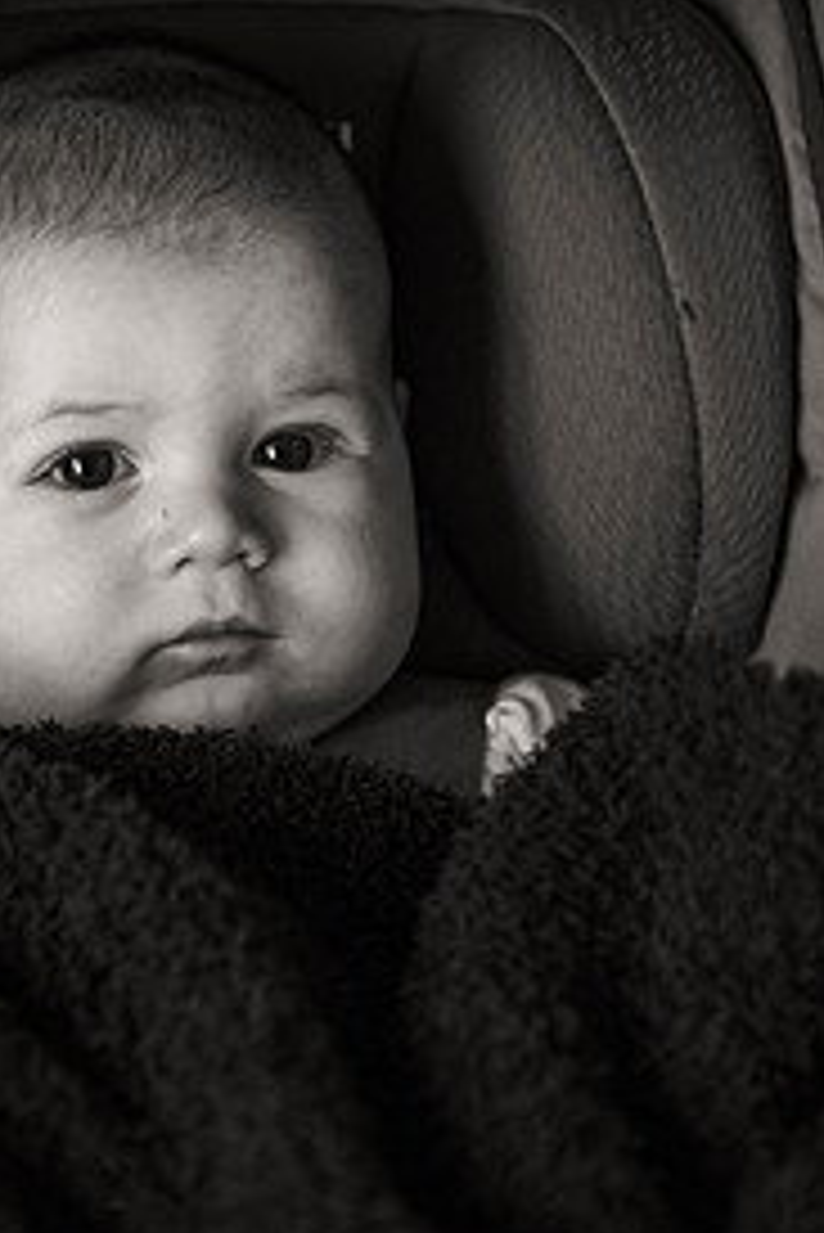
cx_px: 158
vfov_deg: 17.8
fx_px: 3943
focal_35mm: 115
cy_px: 652
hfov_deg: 11.9
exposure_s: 1/125
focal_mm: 70
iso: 2000
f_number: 3.5
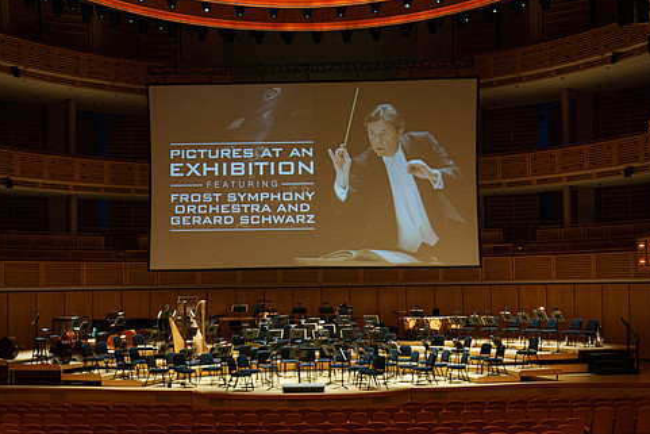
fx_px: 957
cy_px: 252
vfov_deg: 25.5
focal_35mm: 53
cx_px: 323
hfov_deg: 37.5
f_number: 5.6
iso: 2500
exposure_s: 1/200
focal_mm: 43
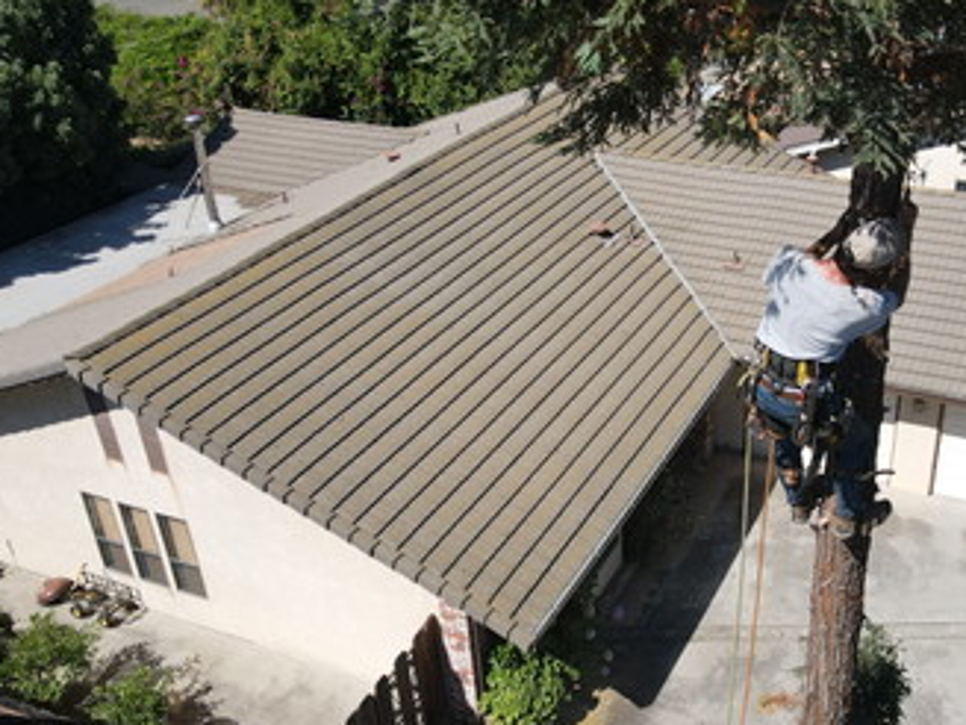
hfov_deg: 48.3
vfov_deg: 37.5
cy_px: 454
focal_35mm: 38
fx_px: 1060
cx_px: 627
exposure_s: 1/640
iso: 100
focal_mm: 4.5
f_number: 2.8
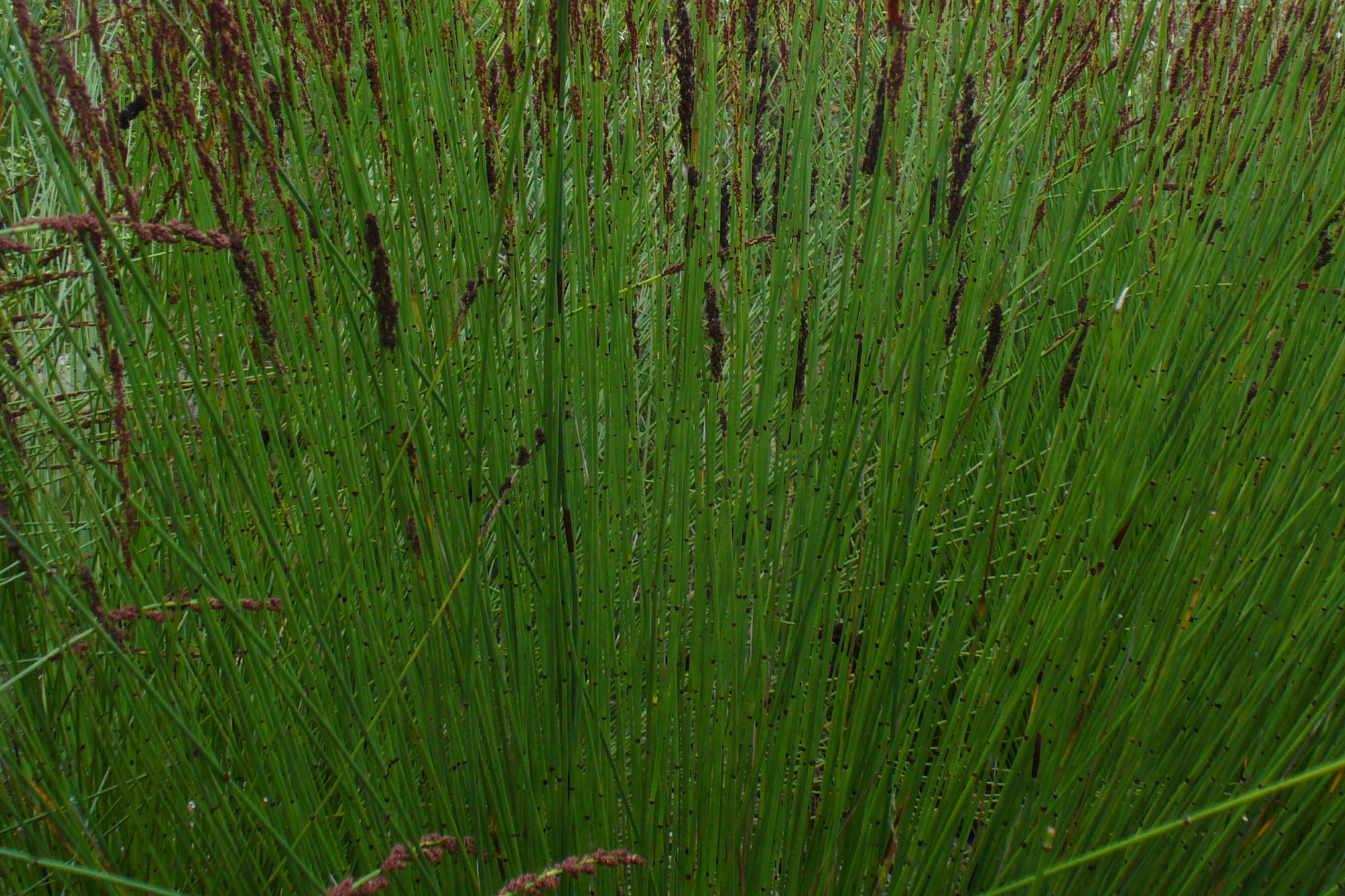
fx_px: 2017
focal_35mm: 54
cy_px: 362
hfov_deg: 36.8
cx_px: 764
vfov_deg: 25.0
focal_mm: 6.1
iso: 100
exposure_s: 1/250
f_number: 2.8
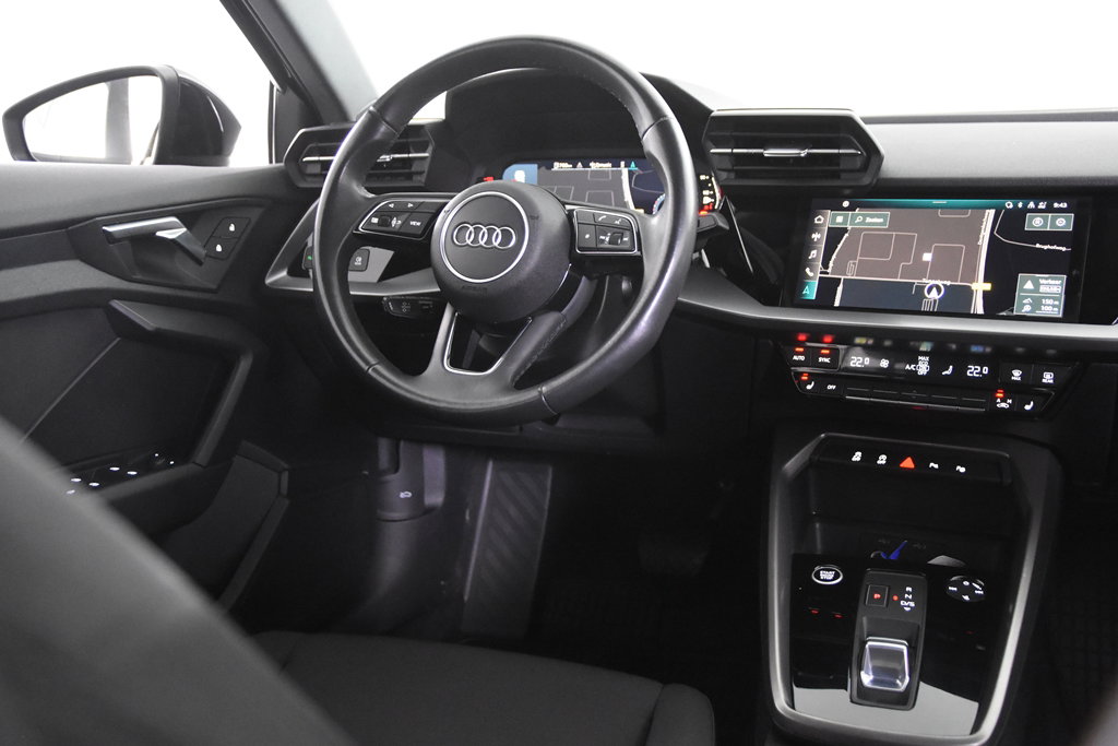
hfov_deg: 53.1
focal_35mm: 36
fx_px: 1118
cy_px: 373
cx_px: 559
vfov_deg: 36.9
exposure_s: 1/40
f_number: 3
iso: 5600
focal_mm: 24
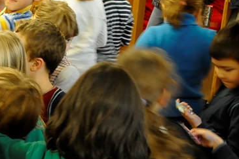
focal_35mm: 101
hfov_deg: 18.9
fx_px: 670
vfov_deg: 13.5
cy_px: 70
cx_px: -64
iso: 800
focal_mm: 24
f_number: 5.6
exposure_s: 1/8
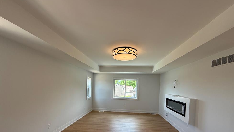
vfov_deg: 65.0
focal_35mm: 16
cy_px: 90
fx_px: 99
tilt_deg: -0.8
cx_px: 119
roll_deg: -1.7
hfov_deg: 99.4
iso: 64
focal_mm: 2.22
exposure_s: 1/120
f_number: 2.2
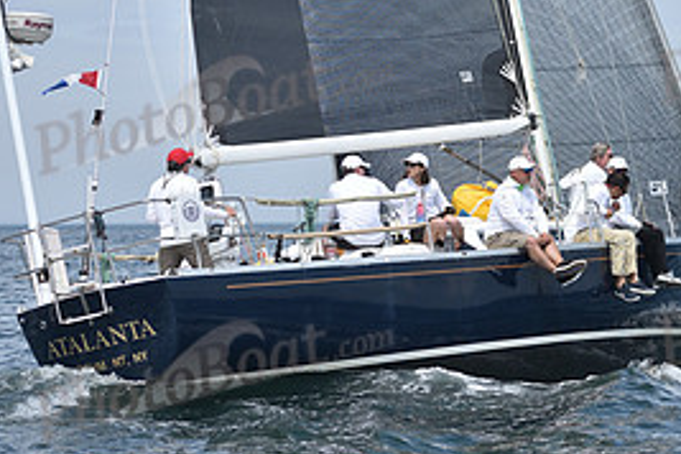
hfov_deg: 13.5
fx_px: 2875
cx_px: 528
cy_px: 205
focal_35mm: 152
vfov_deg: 9.0
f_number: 3.2
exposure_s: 1/4000
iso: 200
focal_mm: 70
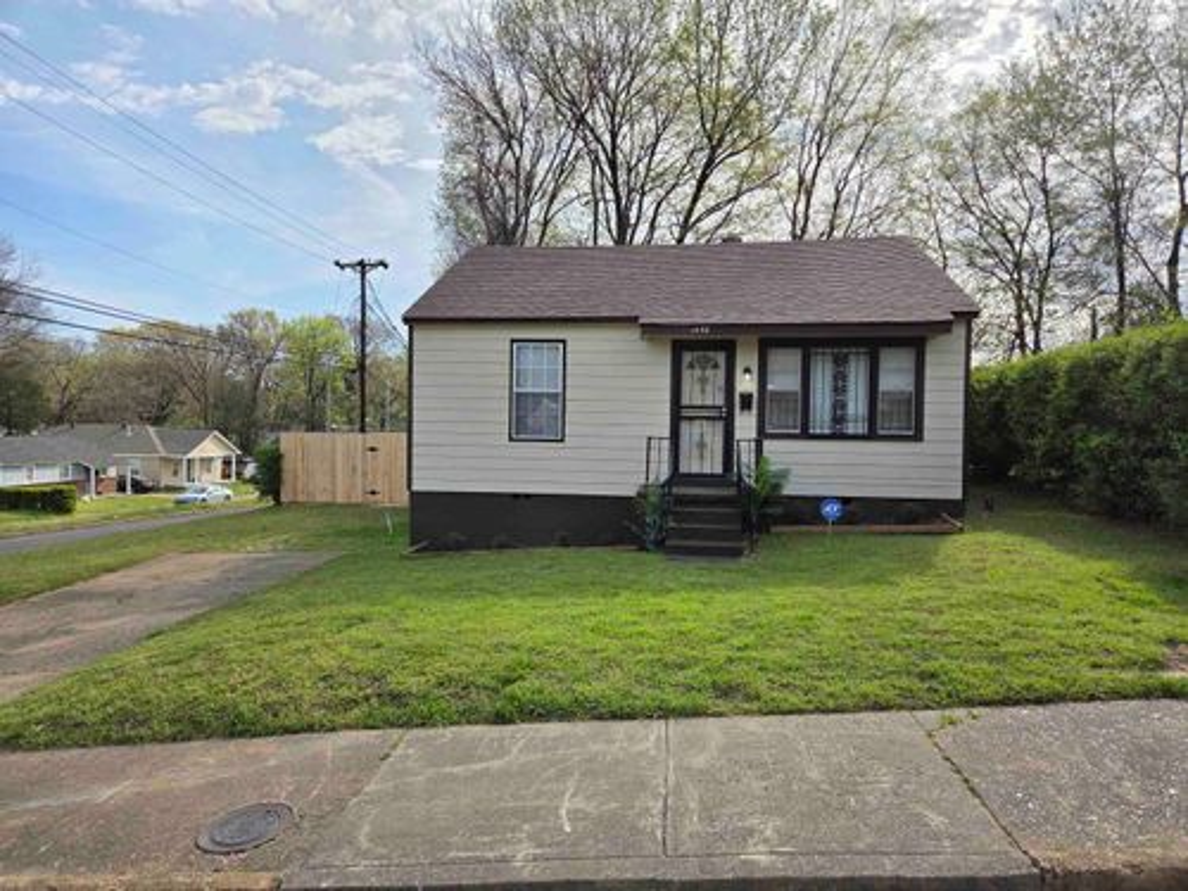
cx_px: 594
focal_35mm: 23
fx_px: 789
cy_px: 446
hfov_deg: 73.9
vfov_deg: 58.9
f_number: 1.8
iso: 80
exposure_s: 1/4885
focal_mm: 5.4
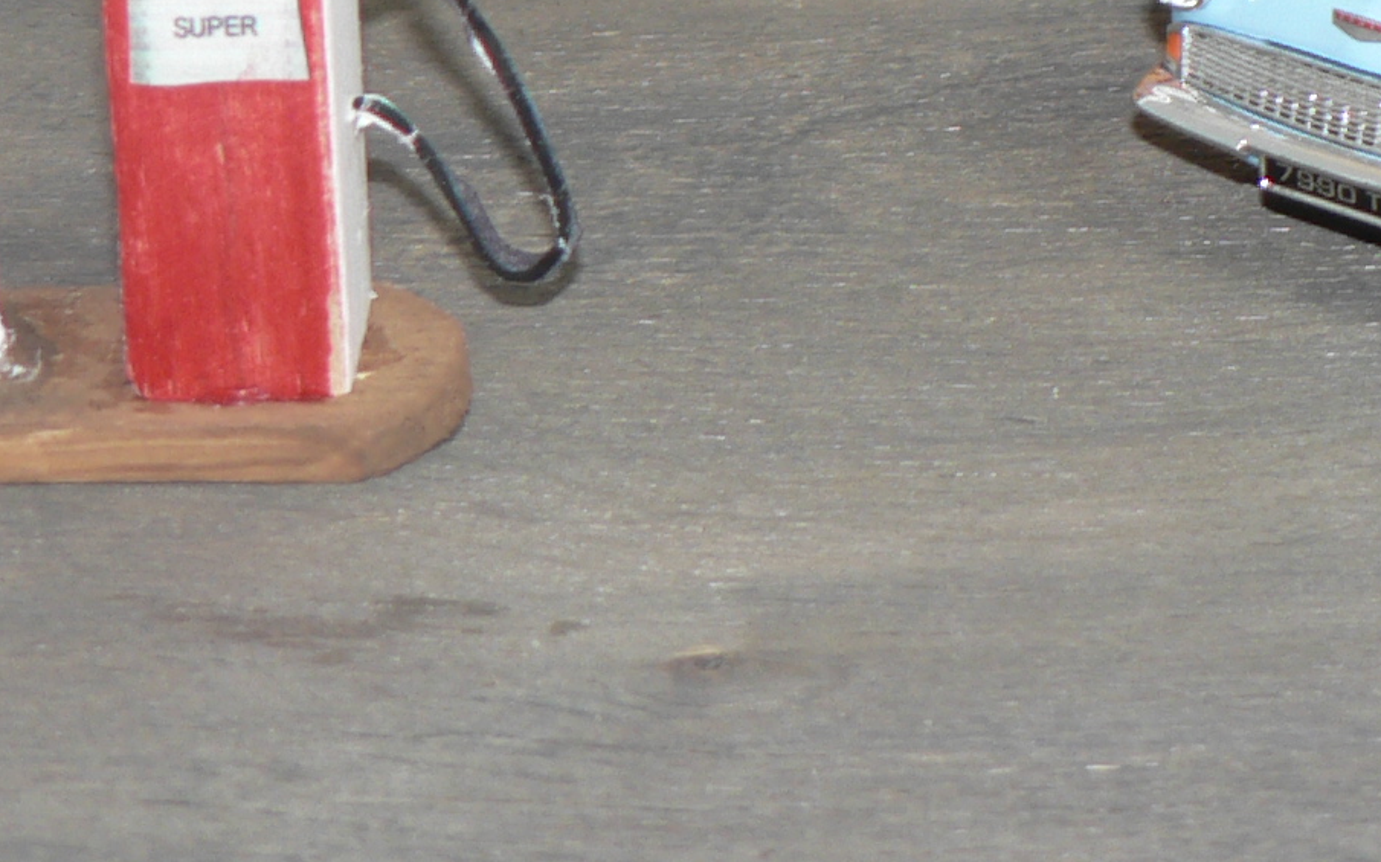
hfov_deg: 9.0
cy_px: -420
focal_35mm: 231
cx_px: 1547
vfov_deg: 5.6
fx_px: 8691
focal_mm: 12.9
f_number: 3.2
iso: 80
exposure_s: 1/60
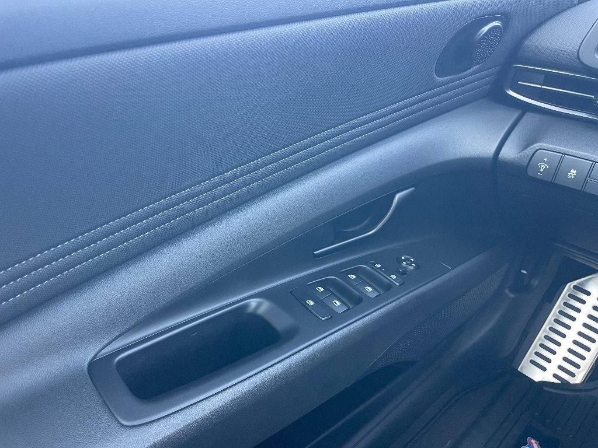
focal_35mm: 26
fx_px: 449
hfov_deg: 67.3
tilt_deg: -32.1
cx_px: 299
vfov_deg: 53.1
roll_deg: -1.9
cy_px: 224
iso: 125
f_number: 1.6
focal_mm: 4.2
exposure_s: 1/77
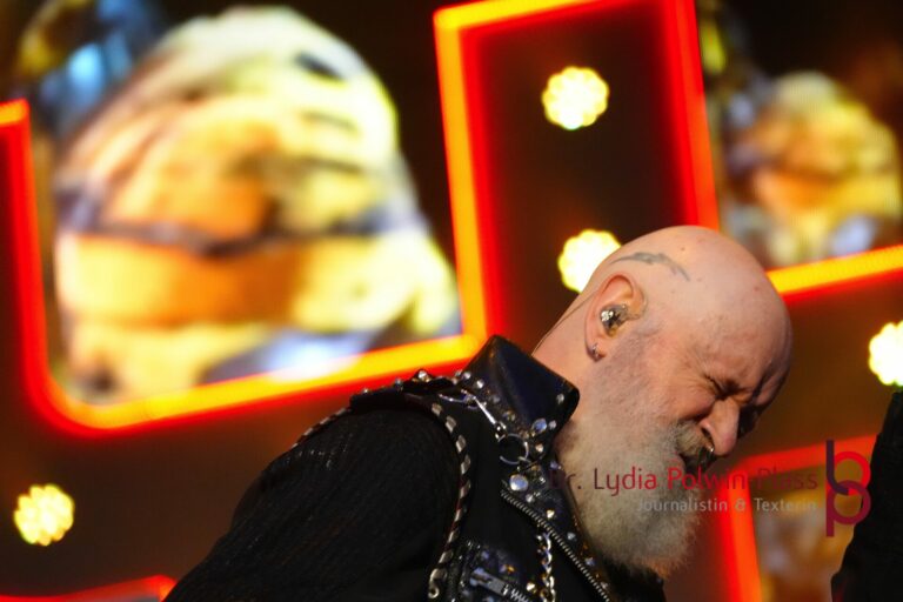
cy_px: 301
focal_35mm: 282
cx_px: 452
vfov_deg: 4.9
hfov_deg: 7.3
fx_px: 7073
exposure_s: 1/200
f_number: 6.3
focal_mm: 188
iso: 6400
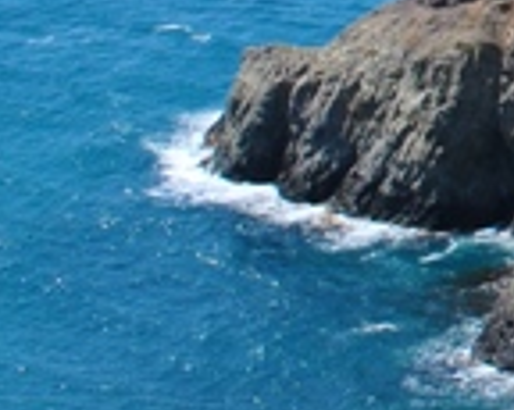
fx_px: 4789
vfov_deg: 4.8
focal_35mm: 315
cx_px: 1380
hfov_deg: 5.8
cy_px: -439
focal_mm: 28
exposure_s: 1/250
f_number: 10
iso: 110
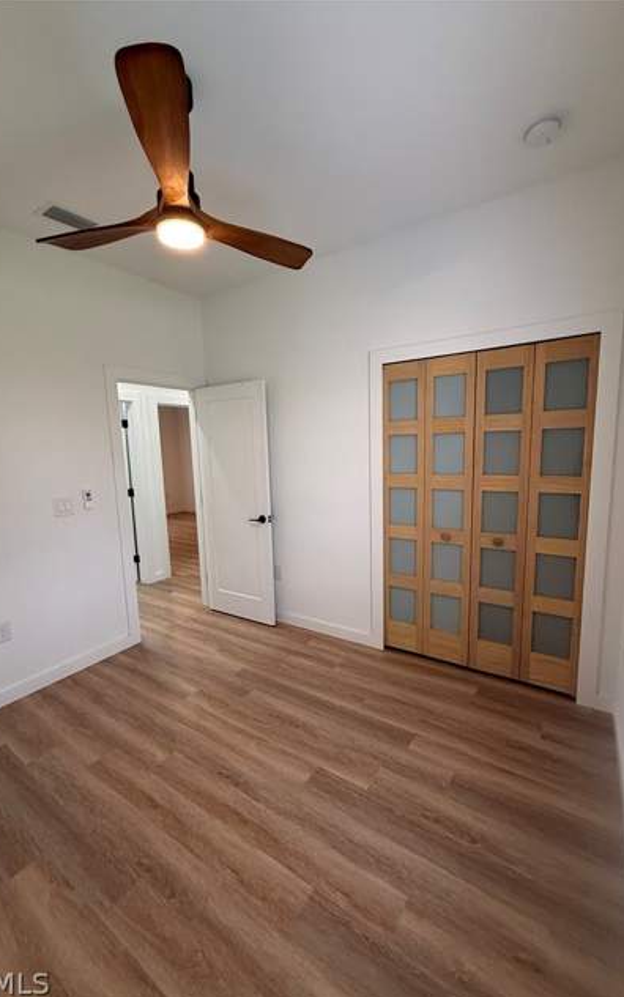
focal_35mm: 15
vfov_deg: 101.4
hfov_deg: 74.8
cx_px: 304
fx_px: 408
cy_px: 502
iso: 320
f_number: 2.2
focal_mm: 2.22
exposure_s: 1/120
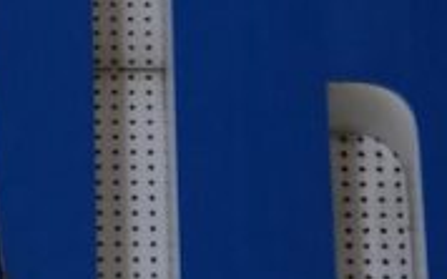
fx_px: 4066
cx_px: -35
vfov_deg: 3.9
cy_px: 136
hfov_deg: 6.3
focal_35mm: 334
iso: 5000
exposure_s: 1/60
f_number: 2.8
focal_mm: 39.5
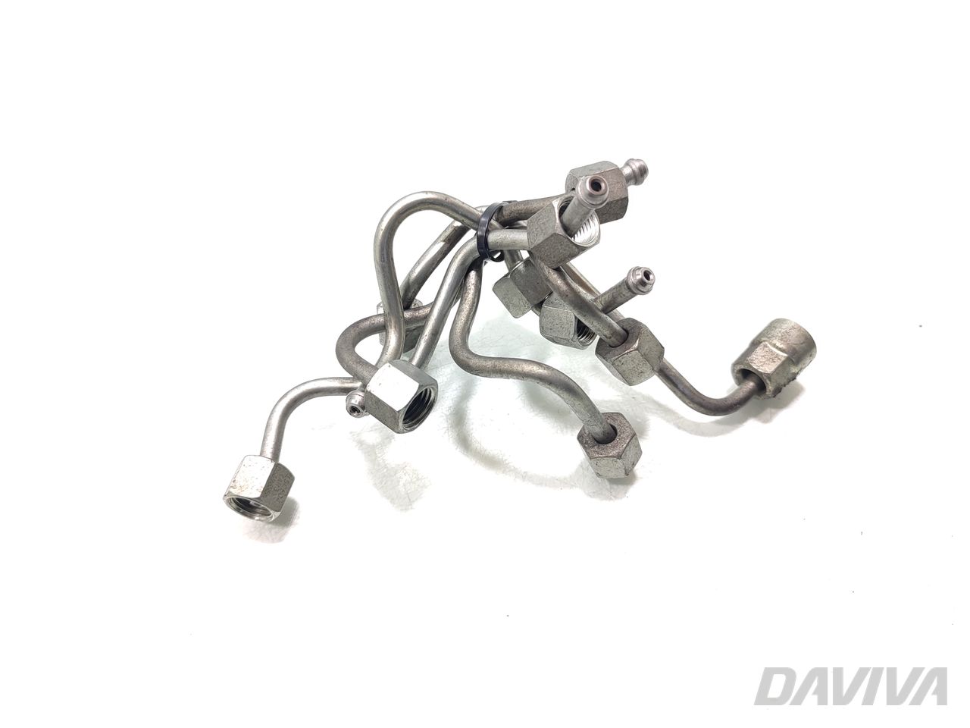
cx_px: 485
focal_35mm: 24
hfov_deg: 71.6
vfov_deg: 56.8
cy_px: 364
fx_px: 673
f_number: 1.89
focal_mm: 5.89
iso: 200
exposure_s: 1/100
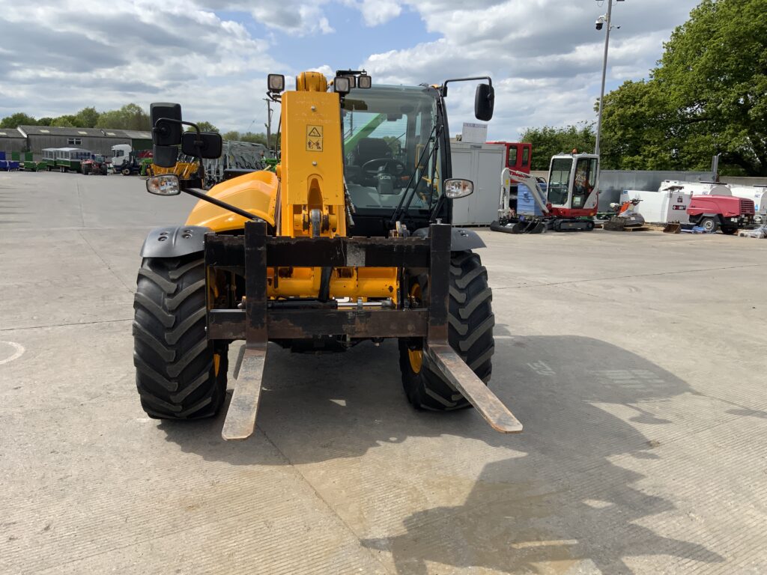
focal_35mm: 29
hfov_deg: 61.7
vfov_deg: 48.2
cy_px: 288
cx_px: 384
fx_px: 643
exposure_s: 1/1912
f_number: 1.8
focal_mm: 3
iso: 16
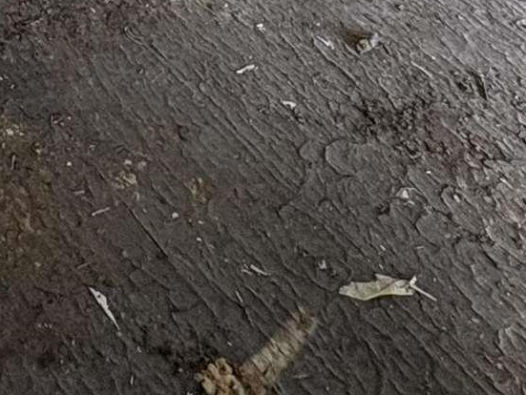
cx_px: -64
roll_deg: -0.1
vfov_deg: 12.2
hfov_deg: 23.4
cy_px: -698
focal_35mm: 78
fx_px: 1186
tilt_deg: -5.4
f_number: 2.2
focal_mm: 2.22
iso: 160
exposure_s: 1/60
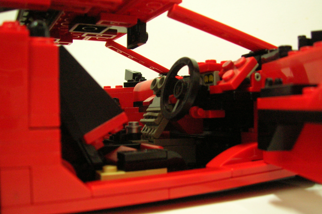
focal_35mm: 38
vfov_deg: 35.1
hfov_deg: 50.7
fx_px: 340
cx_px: 172
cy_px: 108
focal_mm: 5.7
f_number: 2.9
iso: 200
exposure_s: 1/2.9
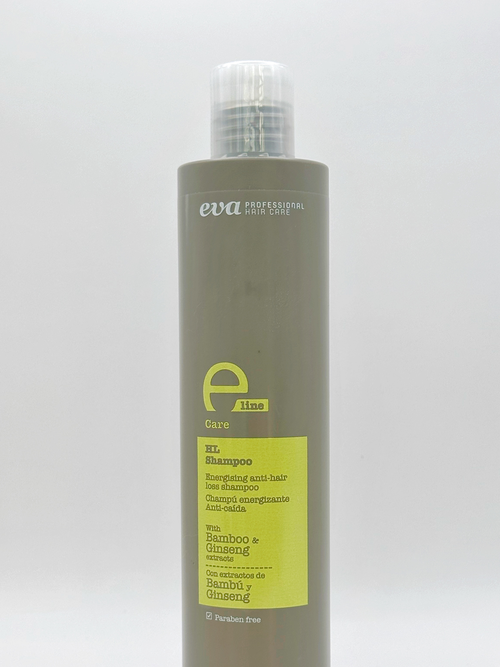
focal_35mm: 63
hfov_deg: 23.3
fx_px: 1213
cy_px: 413
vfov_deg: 30.6
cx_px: 254
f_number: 1.78
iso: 64
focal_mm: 6.86
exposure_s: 1/354
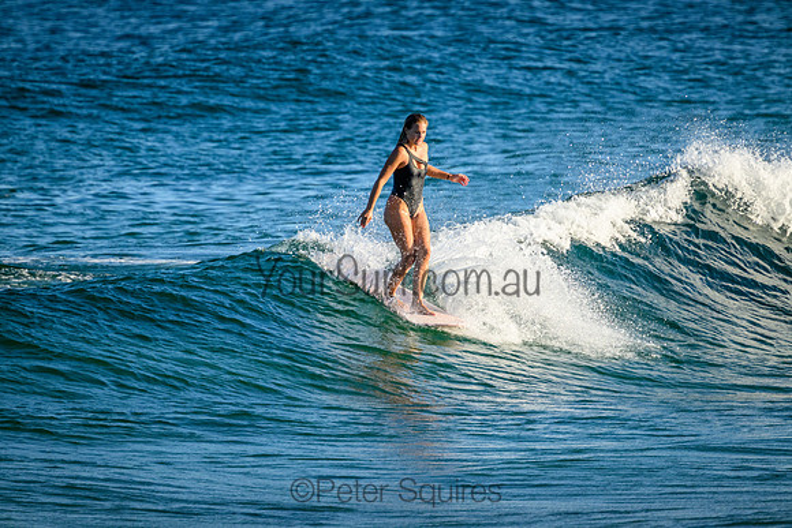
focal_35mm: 800
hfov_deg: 2.6
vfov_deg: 1.7
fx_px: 17603
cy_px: 264
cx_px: 396
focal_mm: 800
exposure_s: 1/2000
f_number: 11
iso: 2000
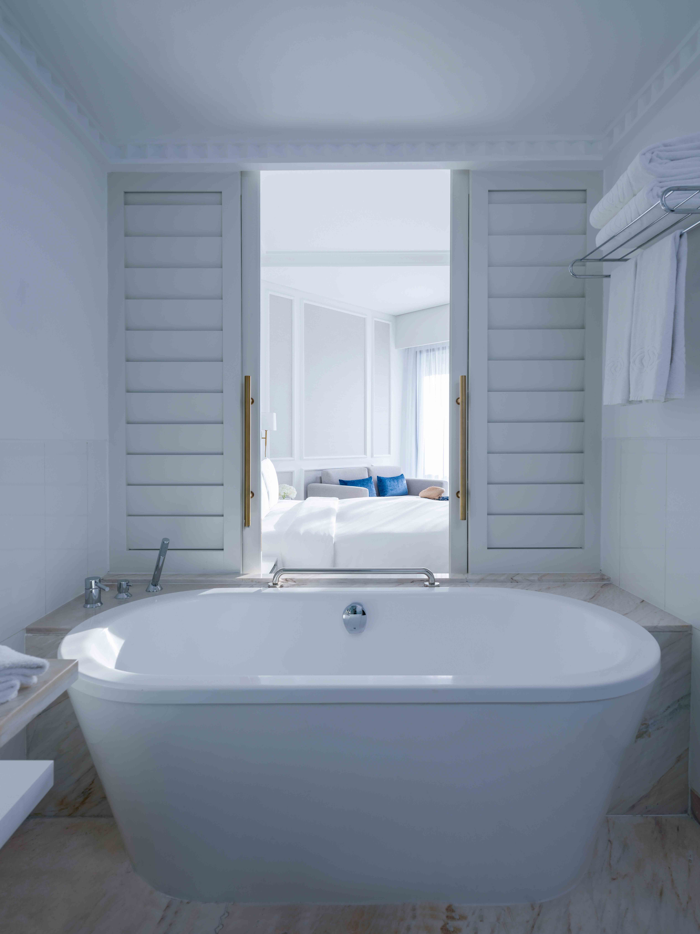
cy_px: 467
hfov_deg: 71.6
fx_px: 485
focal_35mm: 18
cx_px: 350
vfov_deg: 87.8
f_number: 8
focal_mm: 23
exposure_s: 1/10
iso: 100
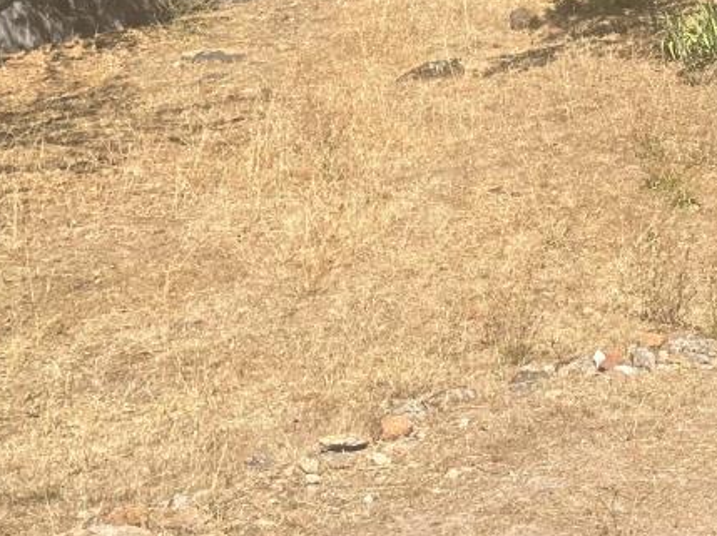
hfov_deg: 22.2
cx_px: 752
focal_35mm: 84
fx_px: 1738
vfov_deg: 17.4
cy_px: 118
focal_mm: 6.86
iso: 80
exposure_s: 1/3472
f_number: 1.78
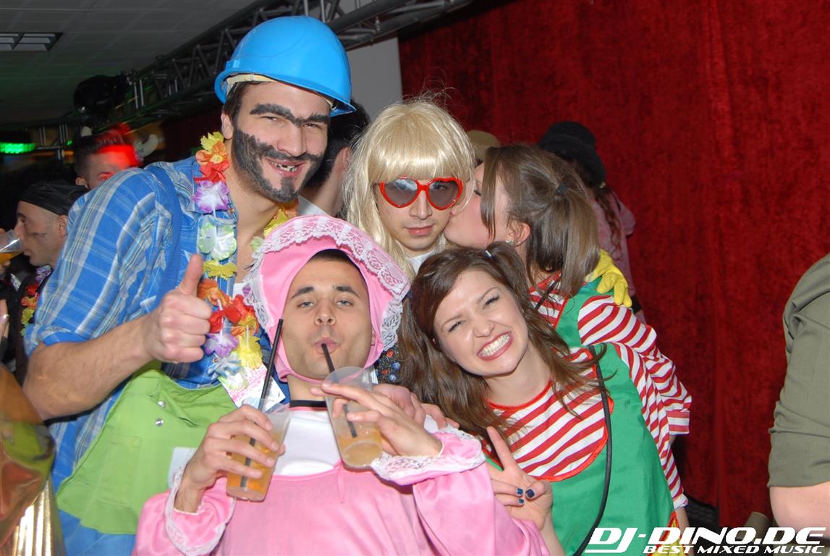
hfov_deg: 46.3
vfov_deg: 32.0
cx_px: 415
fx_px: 970
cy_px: 278
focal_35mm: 42
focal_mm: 28
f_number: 5.6
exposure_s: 1/5
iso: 200
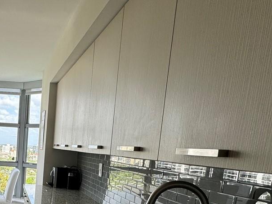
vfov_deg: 36.0
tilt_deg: -8.1
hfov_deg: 44.9
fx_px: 291
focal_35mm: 37
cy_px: 189
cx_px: 21
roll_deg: -3.3
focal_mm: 2.22
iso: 40
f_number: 2.2
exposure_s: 1/189
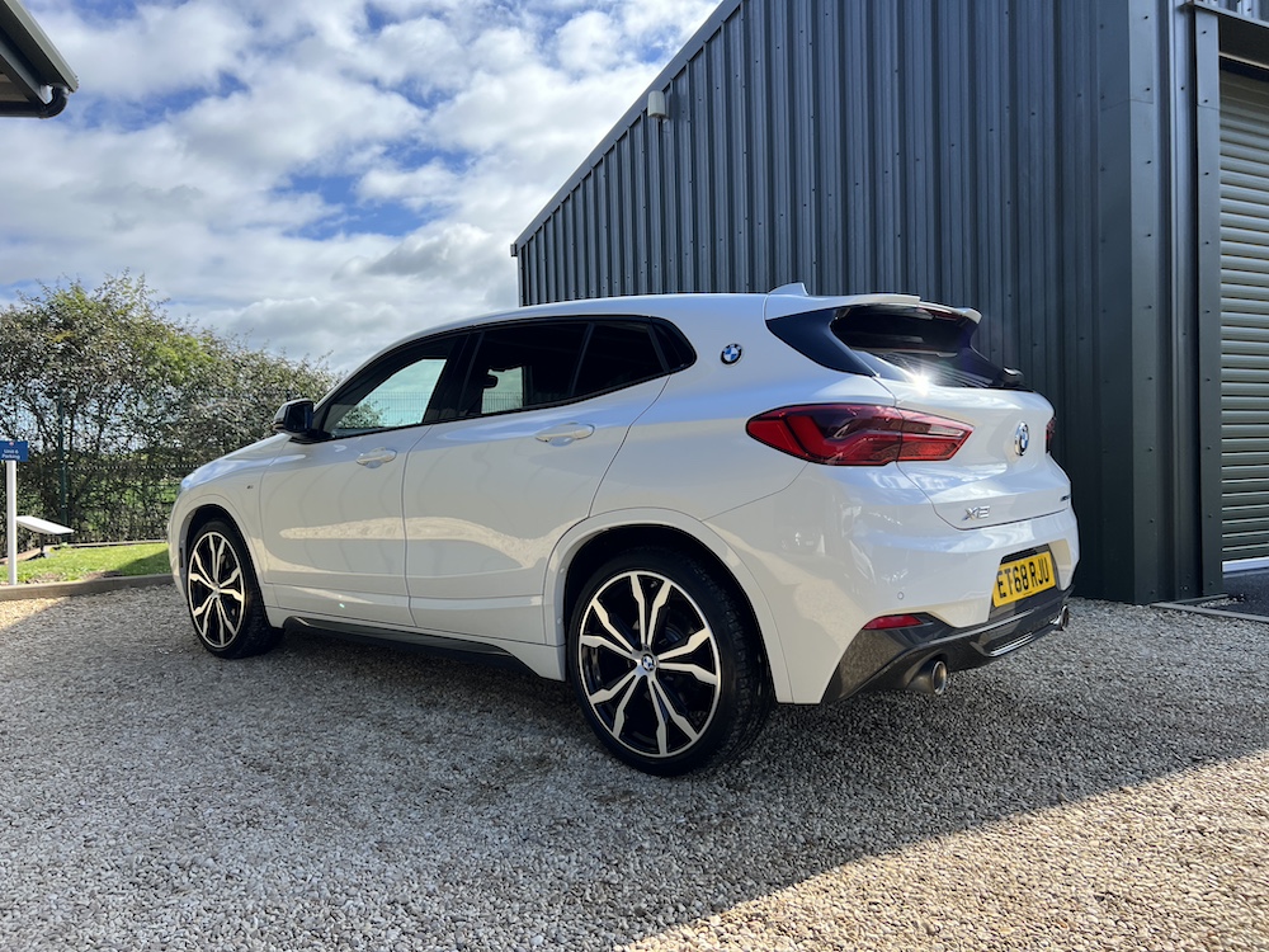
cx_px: 634
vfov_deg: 53.1
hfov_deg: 67.3
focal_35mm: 26
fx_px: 953
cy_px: 476
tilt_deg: -0.1
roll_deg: +1.5
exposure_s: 1/2165
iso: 50
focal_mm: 5.7
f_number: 1.5
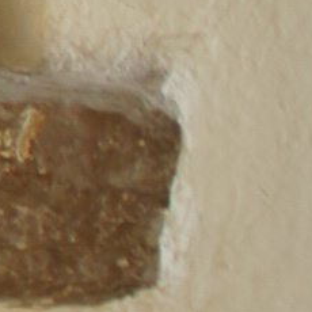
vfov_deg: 5.6
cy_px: -343
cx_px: -1169
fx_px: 3100
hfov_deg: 4.9
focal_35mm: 304
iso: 200
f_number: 4.5
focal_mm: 24
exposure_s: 1/40
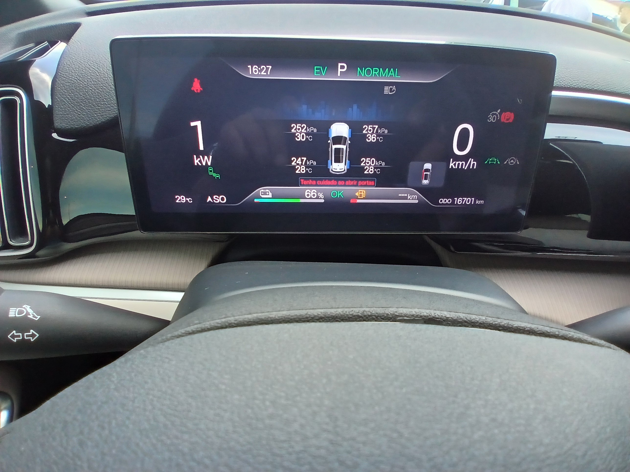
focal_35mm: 17
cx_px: 315
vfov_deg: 74.7
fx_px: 309
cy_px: 236
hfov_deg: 91.0
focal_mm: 1.4
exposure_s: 1/40
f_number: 2.2
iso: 80
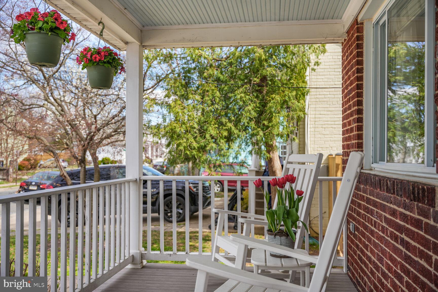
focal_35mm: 34
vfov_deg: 38.5
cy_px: 146
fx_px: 419
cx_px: 219
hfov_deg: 55.2
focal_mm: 34.4
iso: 100
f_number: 2.8
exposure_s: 1/800
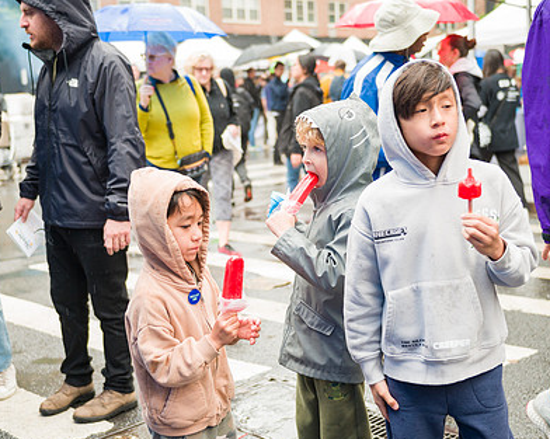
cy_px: 247
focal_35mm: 50
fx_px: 813
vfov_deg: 30.2
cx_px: 264
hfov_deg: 37.4
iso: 320
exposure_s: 1/250
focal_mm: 36
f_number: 3.2
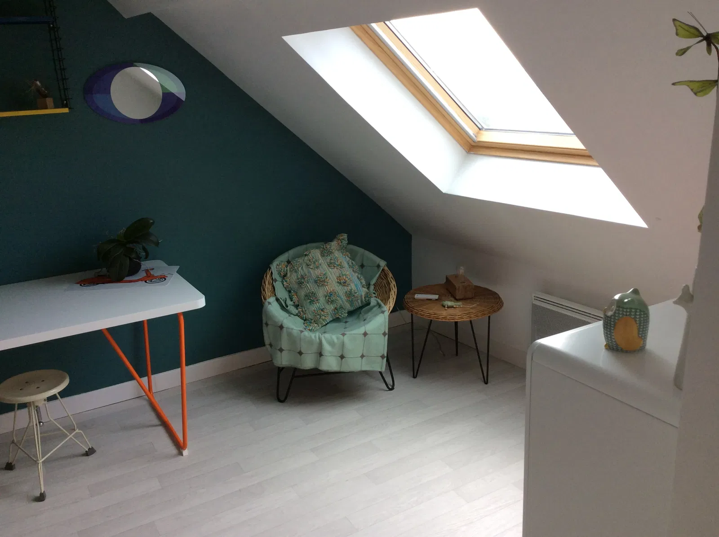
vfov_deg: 44.1
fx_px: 664
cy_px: 268
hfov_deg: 56.9
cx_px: 360
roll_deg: +2.5
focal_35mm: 32
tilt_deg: -16.6
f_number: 2.4
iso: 50
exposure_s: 1/100
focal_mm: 3.3
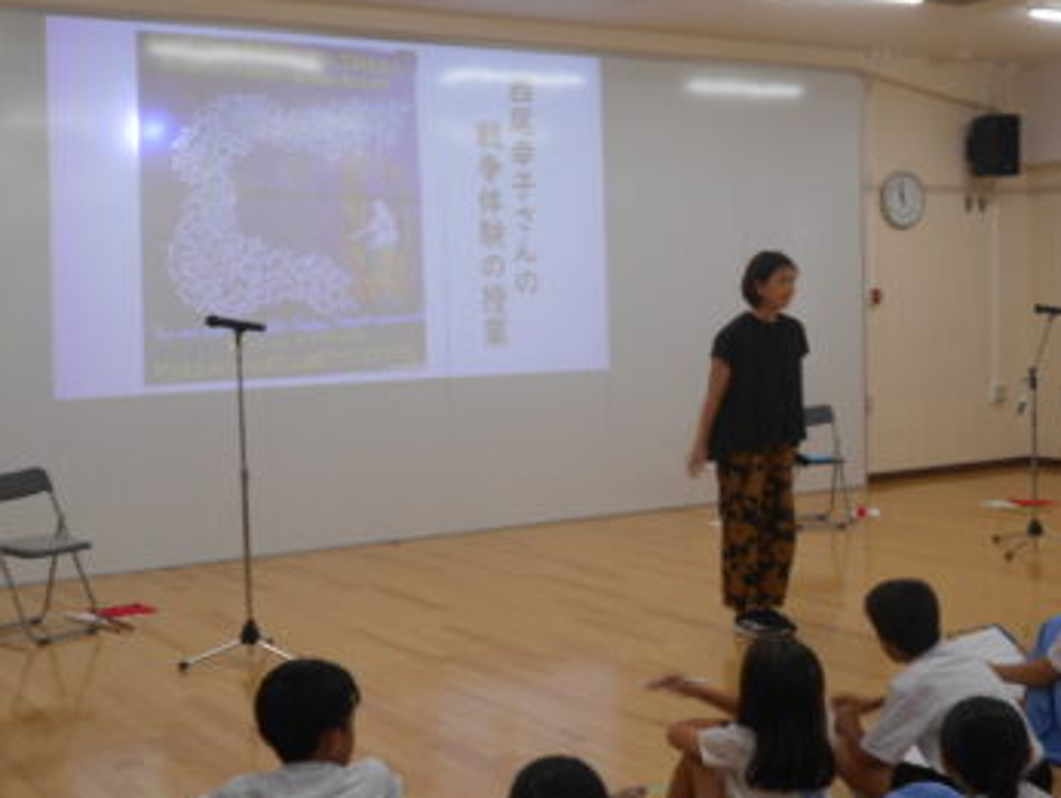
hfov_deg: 36.8
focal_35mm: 52
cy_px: 399
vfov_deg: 28.1
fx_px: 1595
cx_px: 549
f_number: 4.5
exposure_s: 1/30
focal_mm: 8.8
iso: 100
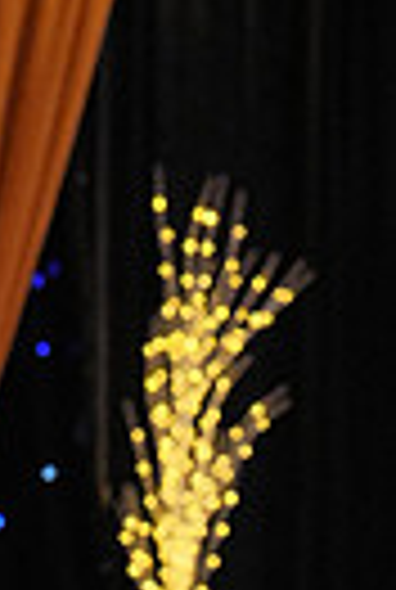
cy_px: 1261
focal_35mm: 398
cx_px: 781
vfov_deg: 5.1
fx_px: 6532
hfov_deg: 3.4
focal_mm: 90
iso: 2500
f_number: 4
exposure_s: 1/400
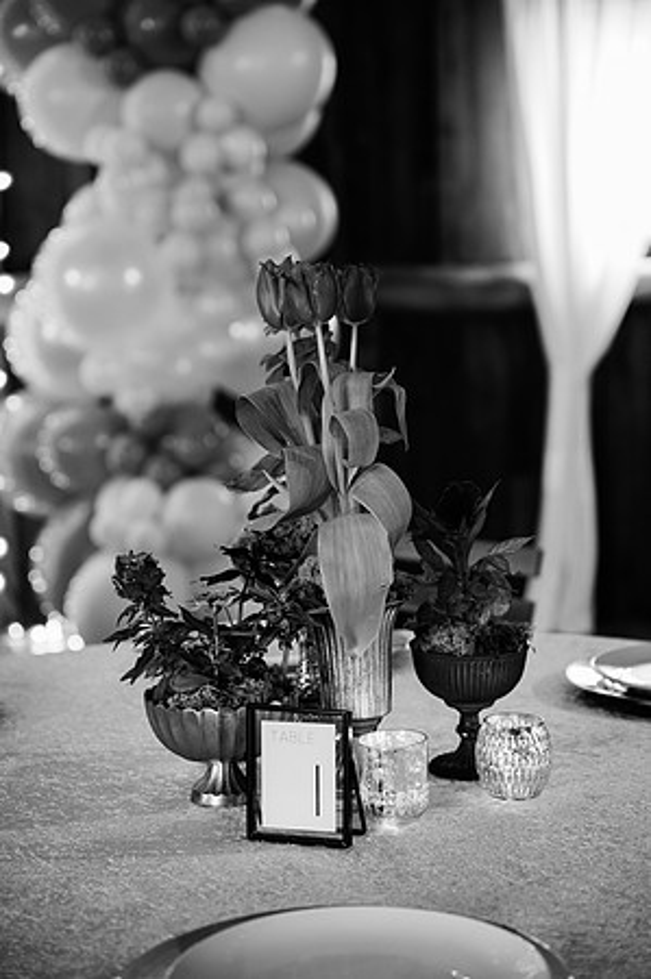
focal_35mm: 70
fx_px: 1903
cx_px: 326
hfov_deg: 19.4
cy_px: 490
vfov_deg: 28.9
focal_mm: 70
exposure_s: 1/200
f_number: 3.5
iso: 1250
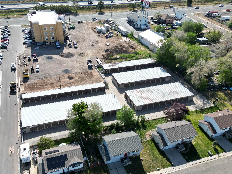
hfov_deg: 58.2
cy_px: 109
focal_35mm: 31
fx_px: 208
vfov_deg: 45.0
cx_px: 101
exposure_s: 1/2500
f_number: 1.7
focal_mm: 6.72
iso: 100
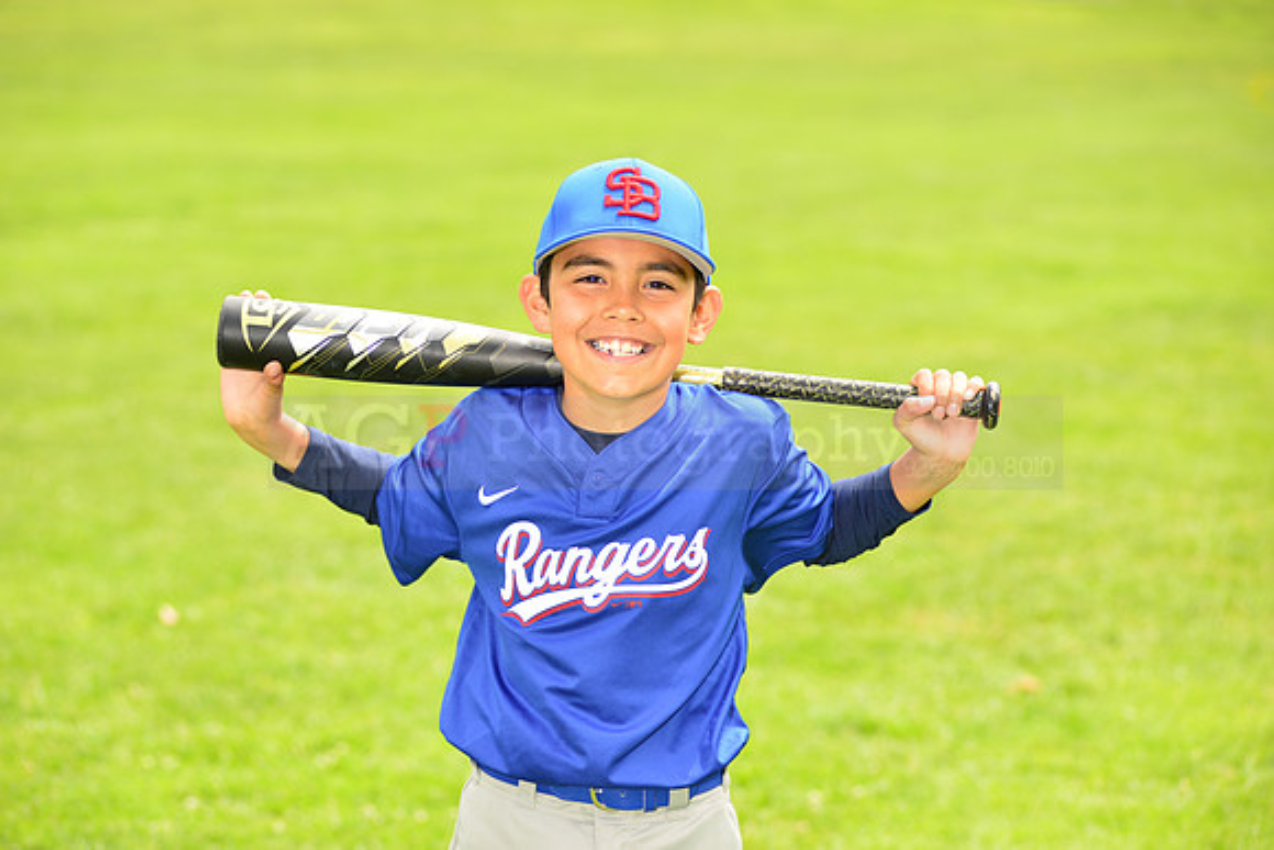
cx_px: 637
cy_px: 425
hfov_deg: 17.6
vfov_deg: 11.8
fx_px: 4106
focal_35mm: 116
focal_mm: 116
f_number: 5
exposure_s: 1/250
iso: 100
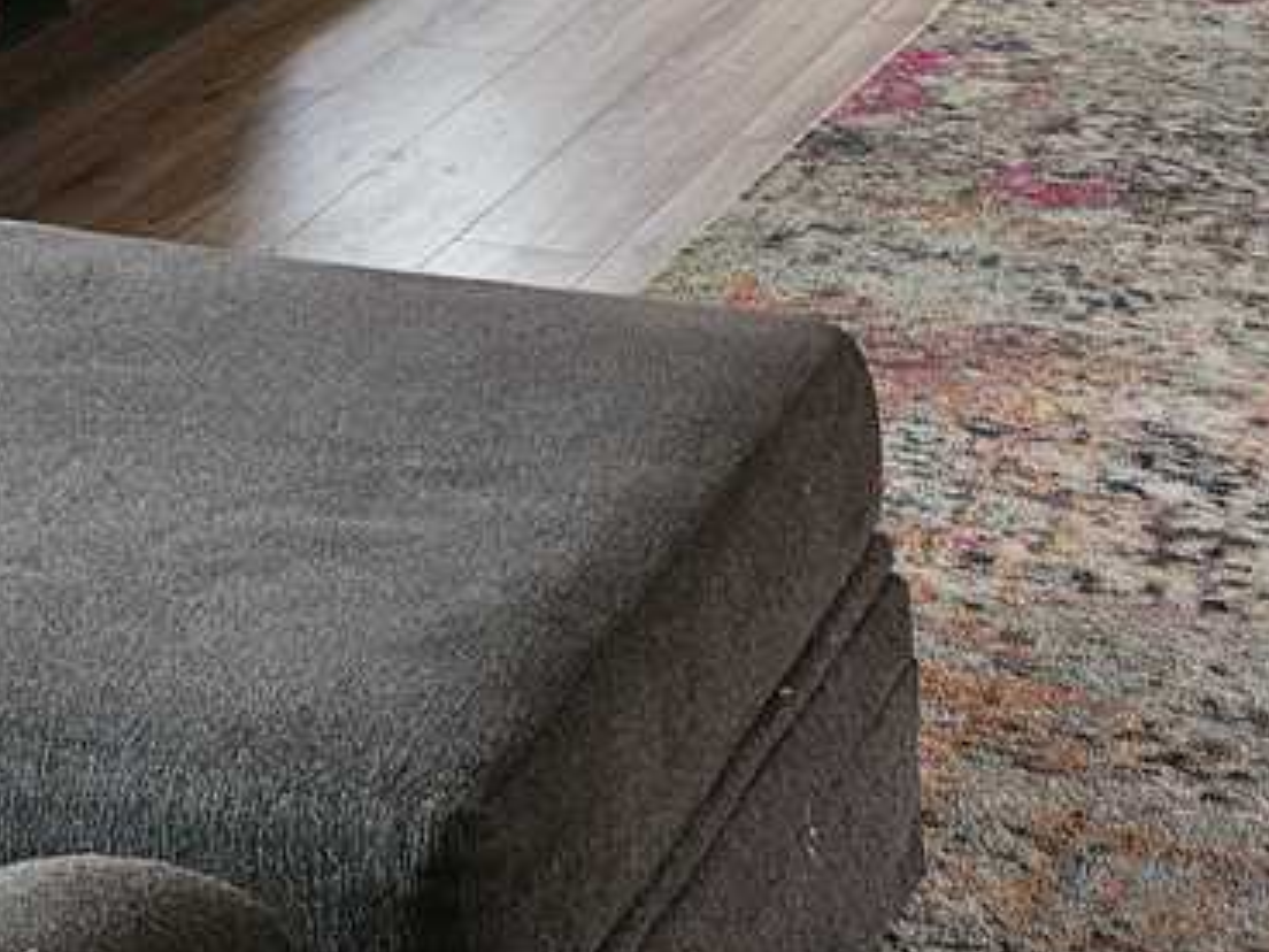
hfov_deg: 24.0
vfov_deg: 17.0
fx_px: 2933
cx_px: 1031
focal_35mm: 80
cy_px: -390
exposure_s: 1/30
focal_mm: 5.4
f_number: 1.8
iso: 640
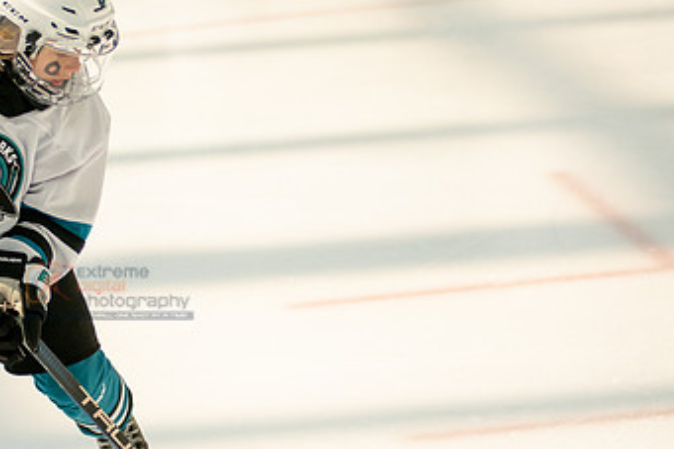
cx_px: 239
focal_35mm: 250
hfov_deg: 8.2
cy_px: 204
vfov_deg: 5.5
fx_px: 4678
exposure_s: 1/6400
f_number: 2.8
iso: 1600
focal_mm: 120
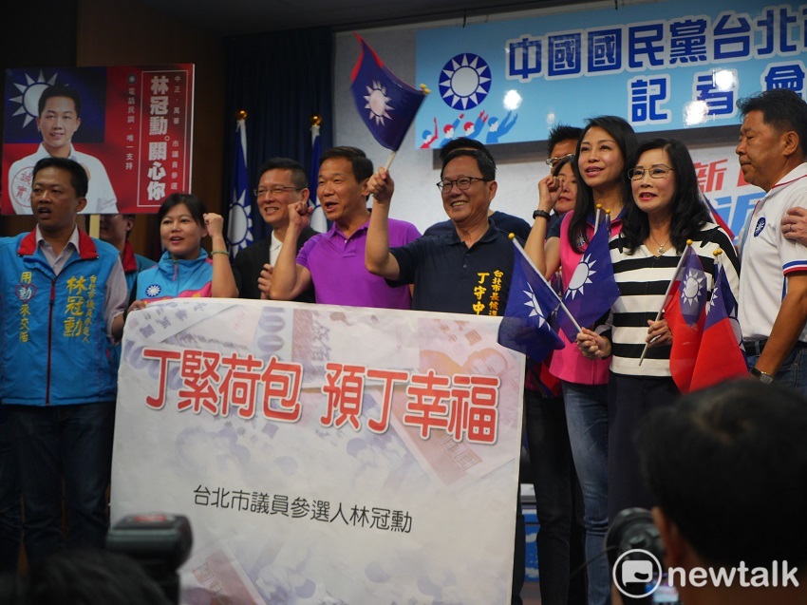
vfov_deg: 21.0
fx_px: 1631
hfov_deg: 27.8
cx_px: 404
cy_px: 302
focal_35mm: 70
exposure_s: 1/200
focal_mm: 35
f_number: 2.8
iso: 500
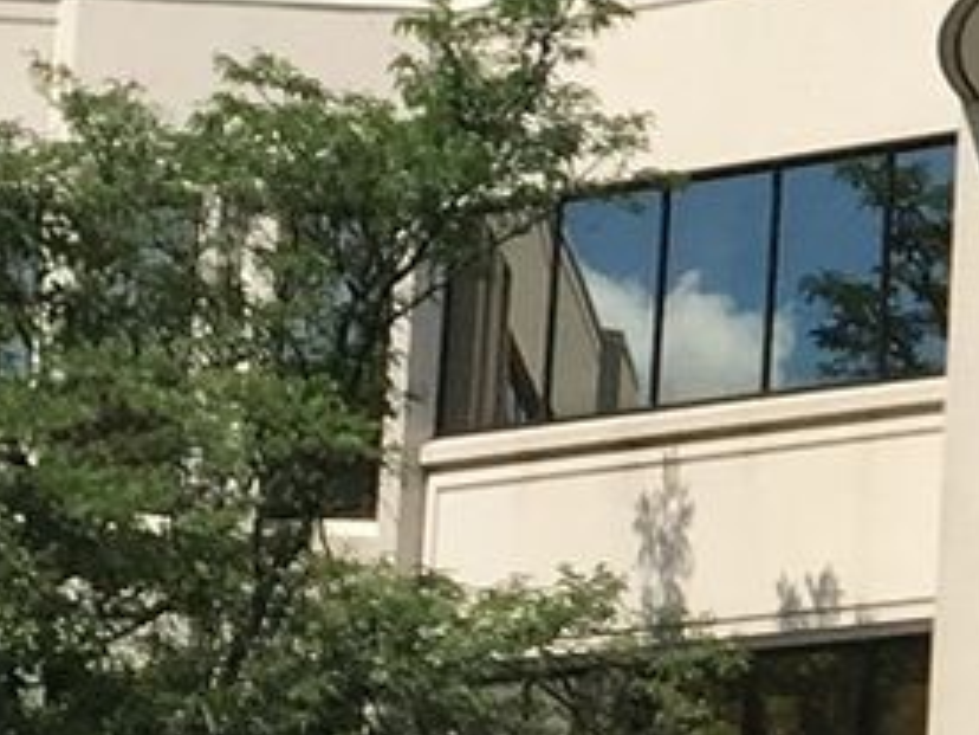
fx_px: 5939
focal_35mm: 210
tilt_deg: +11.7
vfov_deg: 7.1
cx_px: 2508
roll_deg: +1.1
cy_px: 174
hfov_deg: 8.5
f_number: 2.2
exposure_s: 1/2024
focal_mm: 4.15
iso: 25
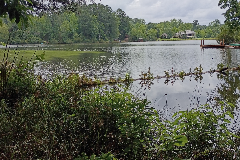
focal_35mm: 41
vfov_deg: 32.5
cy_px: 65
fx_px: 273
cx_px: 121
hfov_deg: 47.4
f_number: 1.8
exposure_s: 1/1401
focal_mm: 4.27
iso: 105
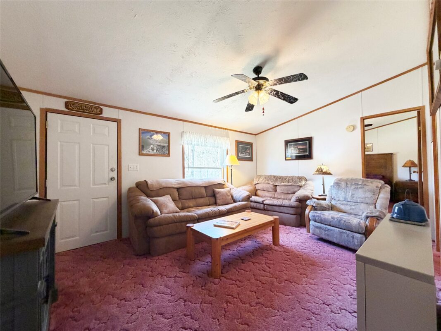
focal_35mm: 14
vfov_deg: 85.7
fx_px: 178
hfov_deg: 102.1
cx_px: 220
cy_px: 166
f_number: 2.2
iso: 250
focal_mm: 2.22
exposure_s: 1/60
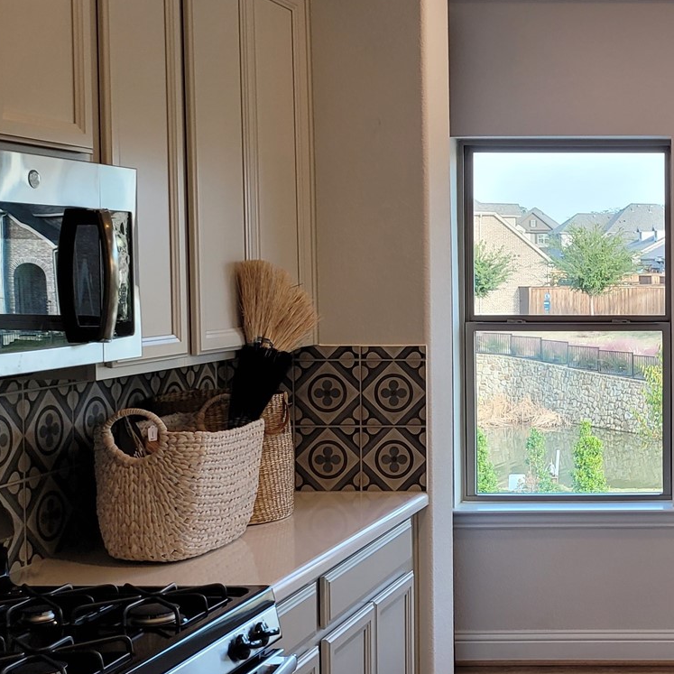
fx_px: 1388
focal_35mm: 63
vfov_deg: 27.3
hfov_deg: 24.9
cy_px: 336
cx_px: 782
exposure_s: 1/120
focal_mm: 5
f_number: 1.8
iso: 50
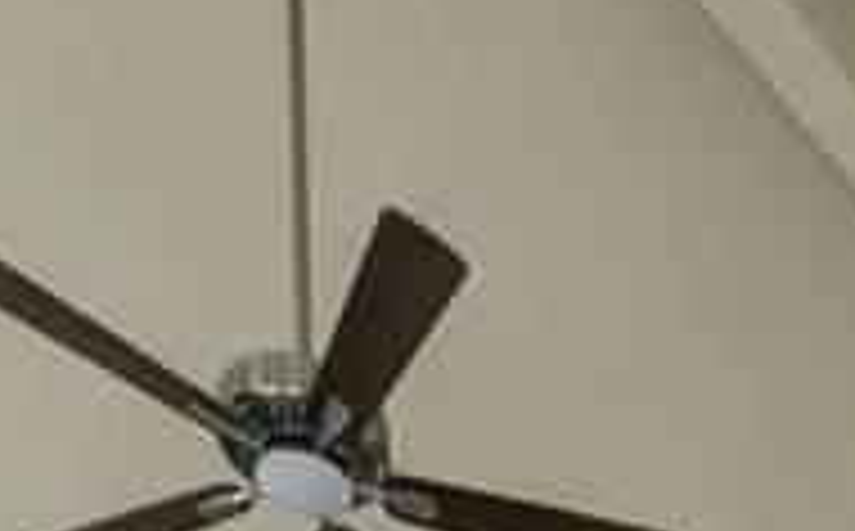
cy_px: 2061
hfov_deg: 22.2
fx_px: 2000
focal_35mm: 86
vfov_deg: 8.4
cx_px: 1030
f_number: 2.2
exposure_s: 1/163
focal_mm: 2.35
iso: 50
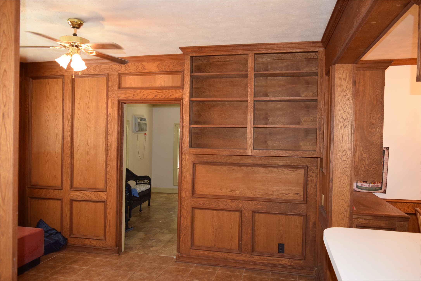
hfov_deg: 67.4
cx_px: 210
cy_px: 140
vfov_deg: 47.9
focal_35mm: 27
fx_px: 316
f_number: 3.5
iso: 2000
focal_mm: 18
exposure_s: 1/60
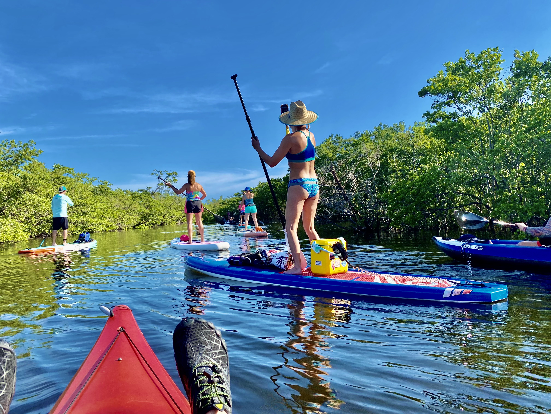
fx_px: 414
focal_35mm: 26
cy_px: 207
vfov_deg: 53.1
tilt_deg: +1.1
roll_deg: +1.7
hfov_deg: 67.3
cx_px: 276
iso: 32
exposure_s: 1/1866
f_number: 1.8
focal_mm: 4.25
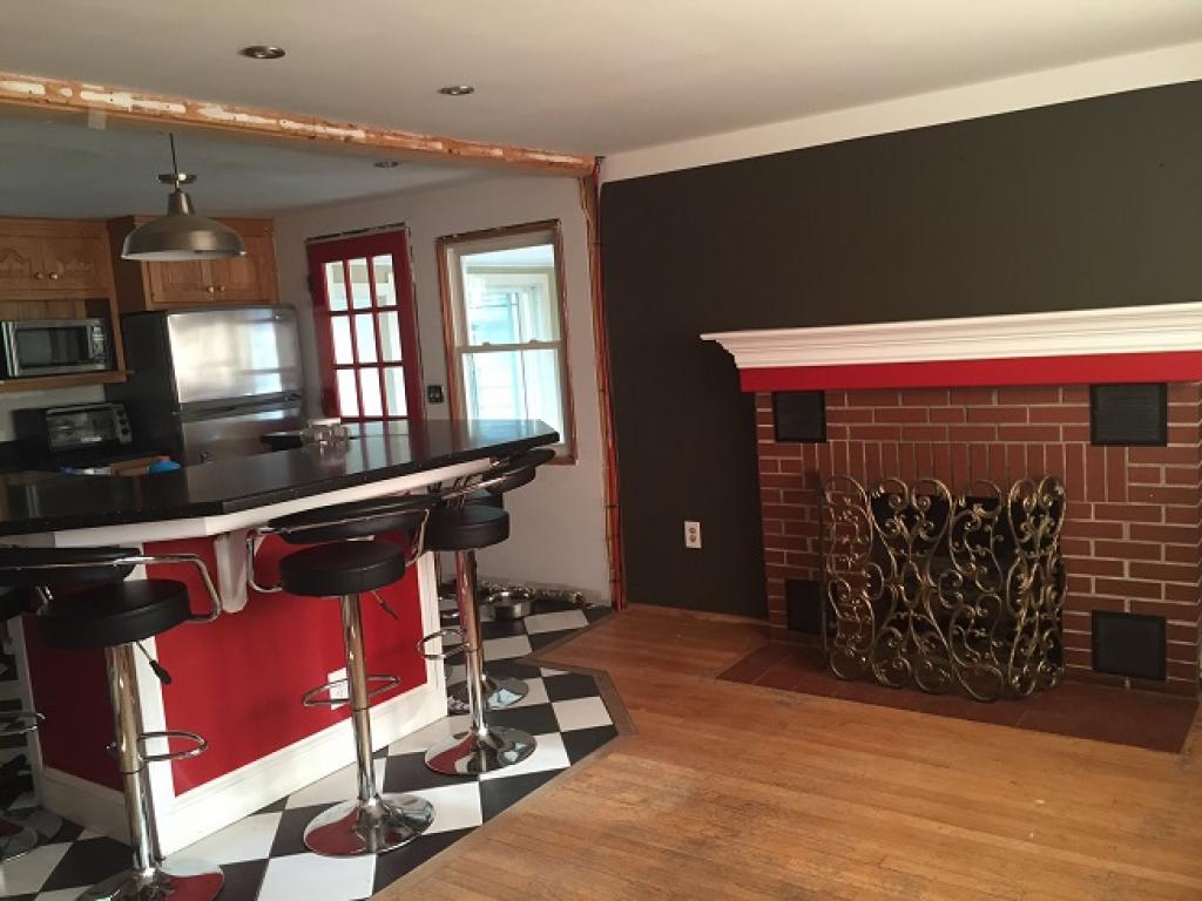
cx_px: 601
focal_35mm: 29
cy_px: 450
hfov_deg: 61.7
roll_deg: +2.3
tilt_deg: -8.1
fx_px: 1007
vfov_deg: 48.2
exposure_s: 1/30
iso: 80
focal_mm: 4.15
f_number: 2.2
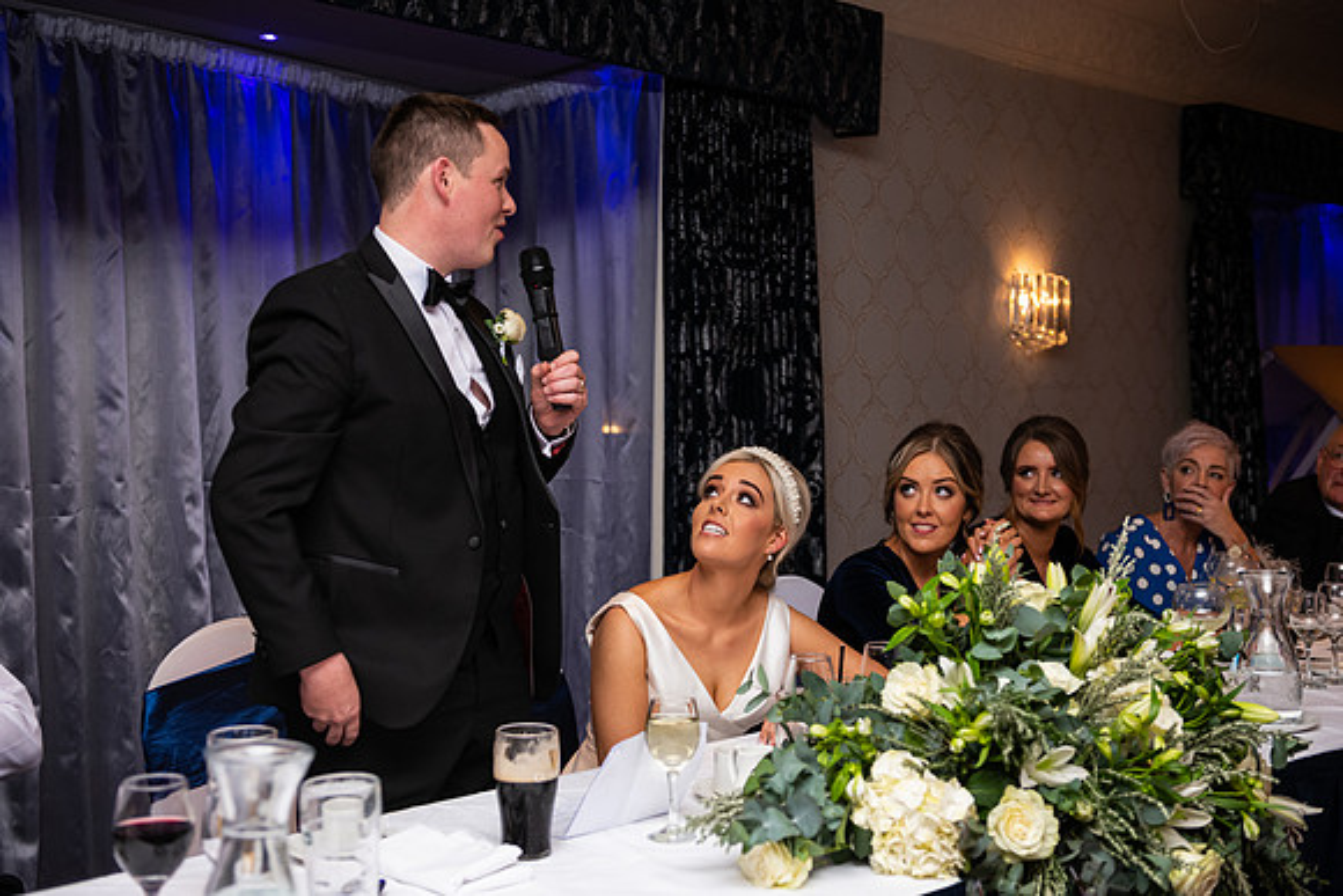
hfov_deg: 43.6
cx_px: 672
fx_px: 1679
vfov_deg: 29.9
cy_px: 448
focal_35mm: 45
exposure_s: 1/160
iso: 640
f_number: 3.5
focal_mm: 45
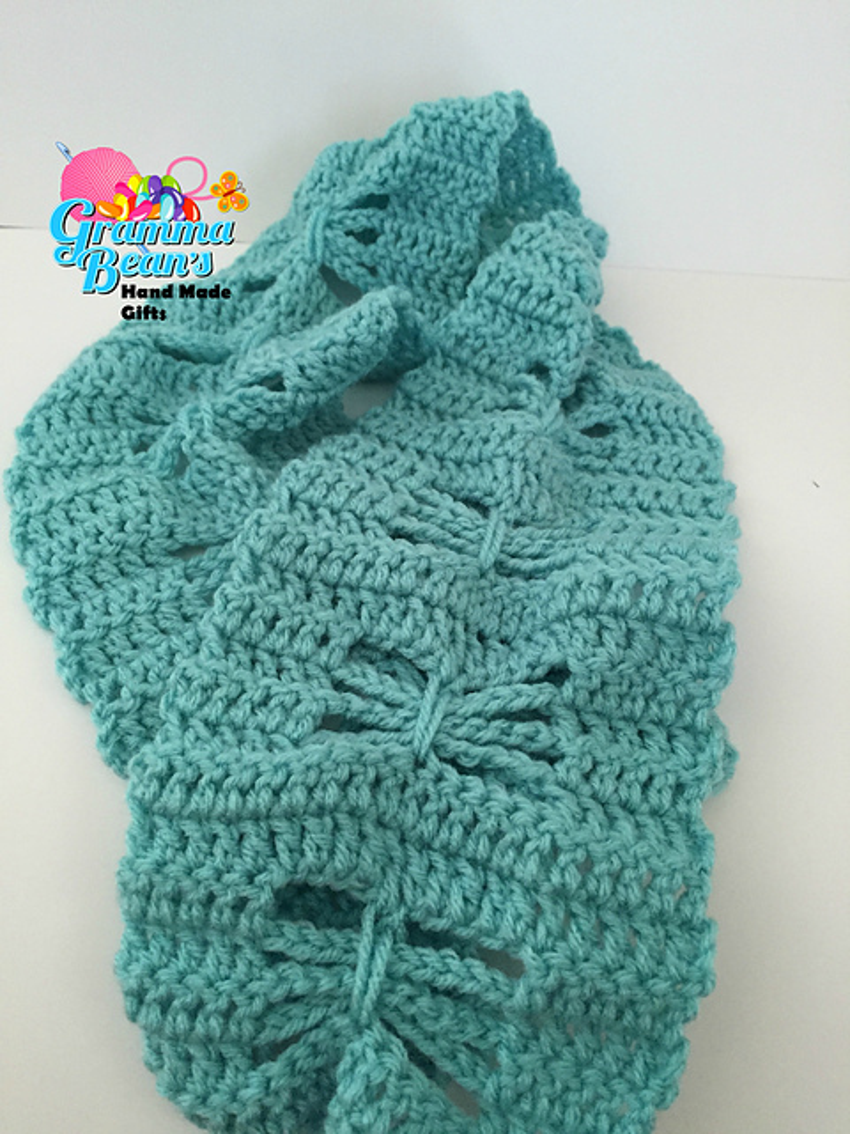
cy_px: 567
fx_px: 949
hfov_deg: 48.2
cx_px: 425
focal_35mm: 29
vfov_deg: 61.7
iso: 250
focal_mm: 4.15
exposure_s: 1/24
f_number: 2.2
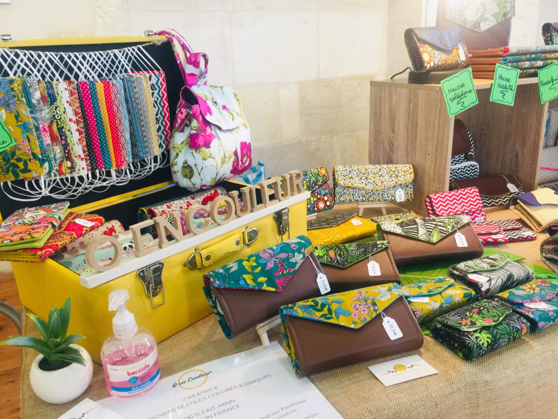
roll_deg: +2.1
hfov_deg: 61.7
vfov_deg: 48.2
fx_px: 467
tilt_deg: -18.4
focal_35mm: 29
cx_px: 279
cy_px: 210
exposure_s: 1/33
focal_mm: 4.15
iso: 80
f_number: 2.2
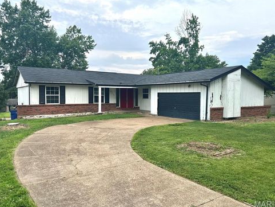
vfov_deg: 51.4
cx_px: 140
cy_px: 103
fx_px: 215
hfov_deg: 65.3
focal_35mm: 27
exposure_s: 1/853
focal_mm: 5.7
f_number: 1.5
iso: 50
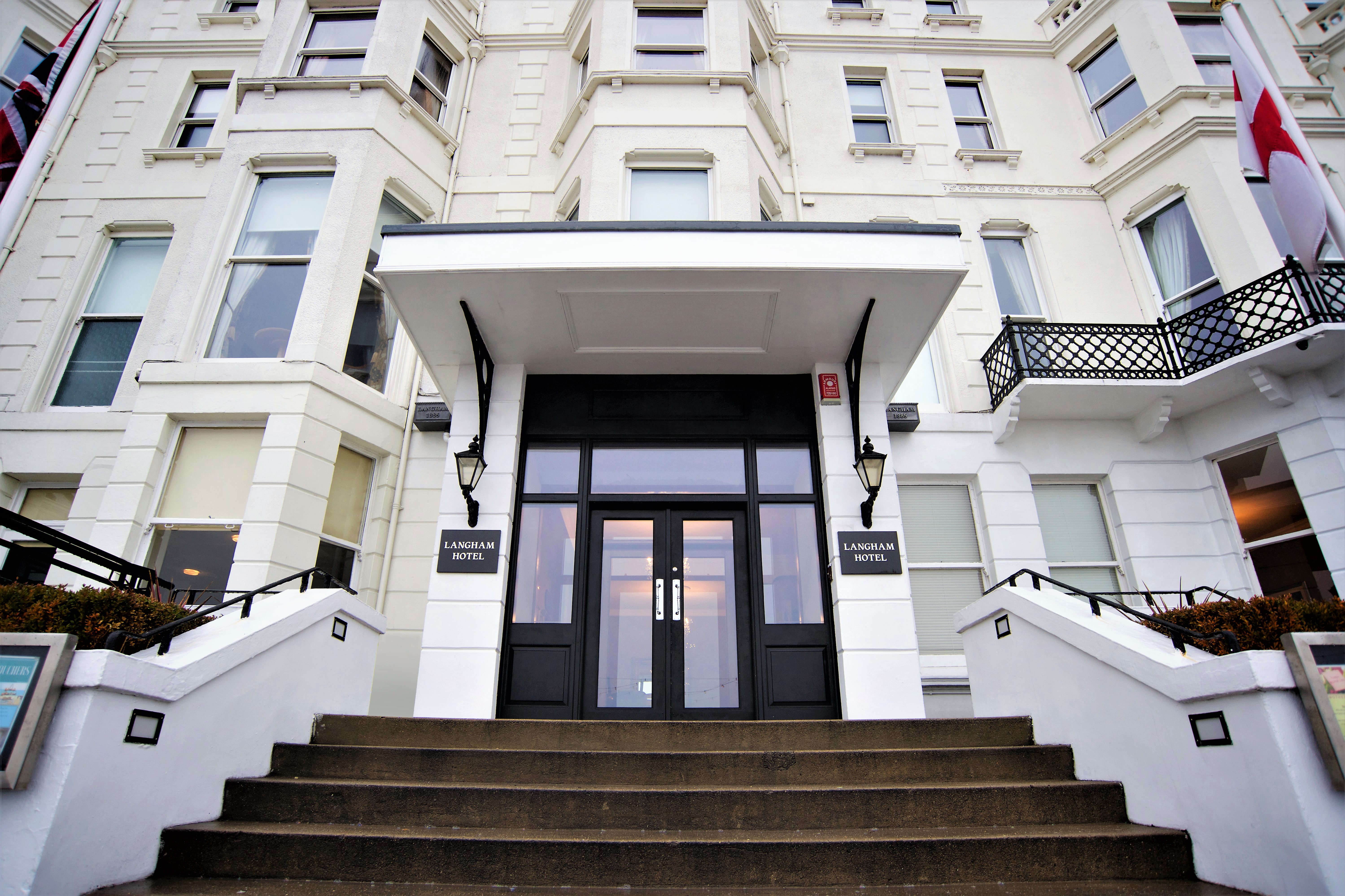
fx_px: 747
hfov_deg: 84.0
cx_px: 672
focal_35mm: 20
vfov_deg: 61.9
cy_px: 448
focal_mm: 20
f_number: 6.3
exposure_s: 1/80
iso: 800
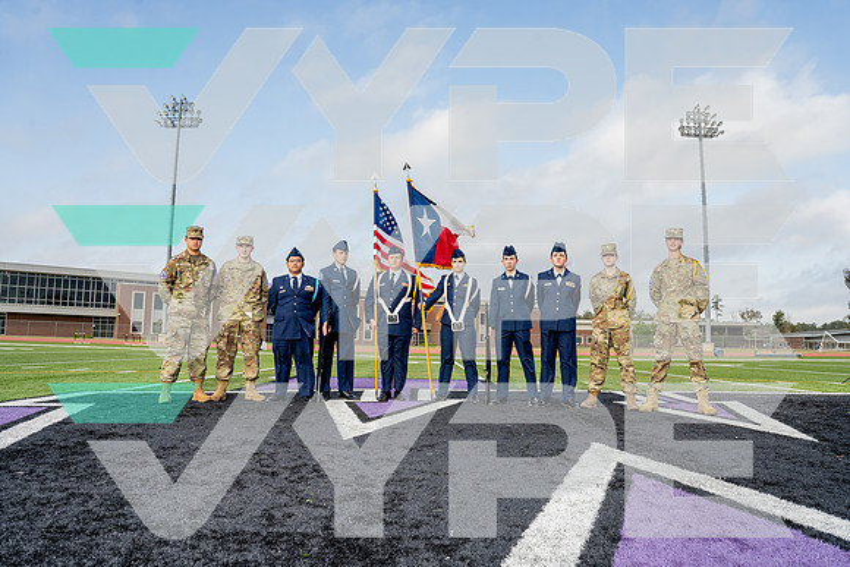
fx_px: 567
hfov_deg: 73.7
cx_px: 425
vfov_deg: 53.2
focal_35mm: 24
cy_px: 284
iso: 320
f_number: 8
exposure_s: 1/250
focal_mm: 24
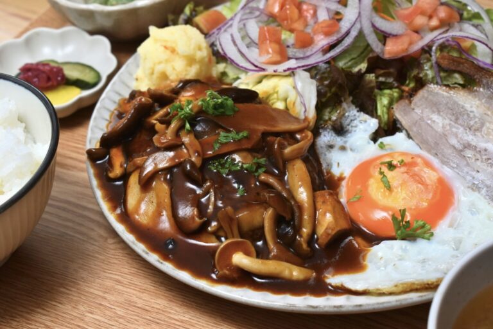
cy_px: 164
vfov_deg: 19.7
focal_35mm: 69
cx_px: 246
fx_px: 945
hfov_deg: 29.2
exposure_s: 1/125
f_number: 8
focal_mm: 46
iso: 100
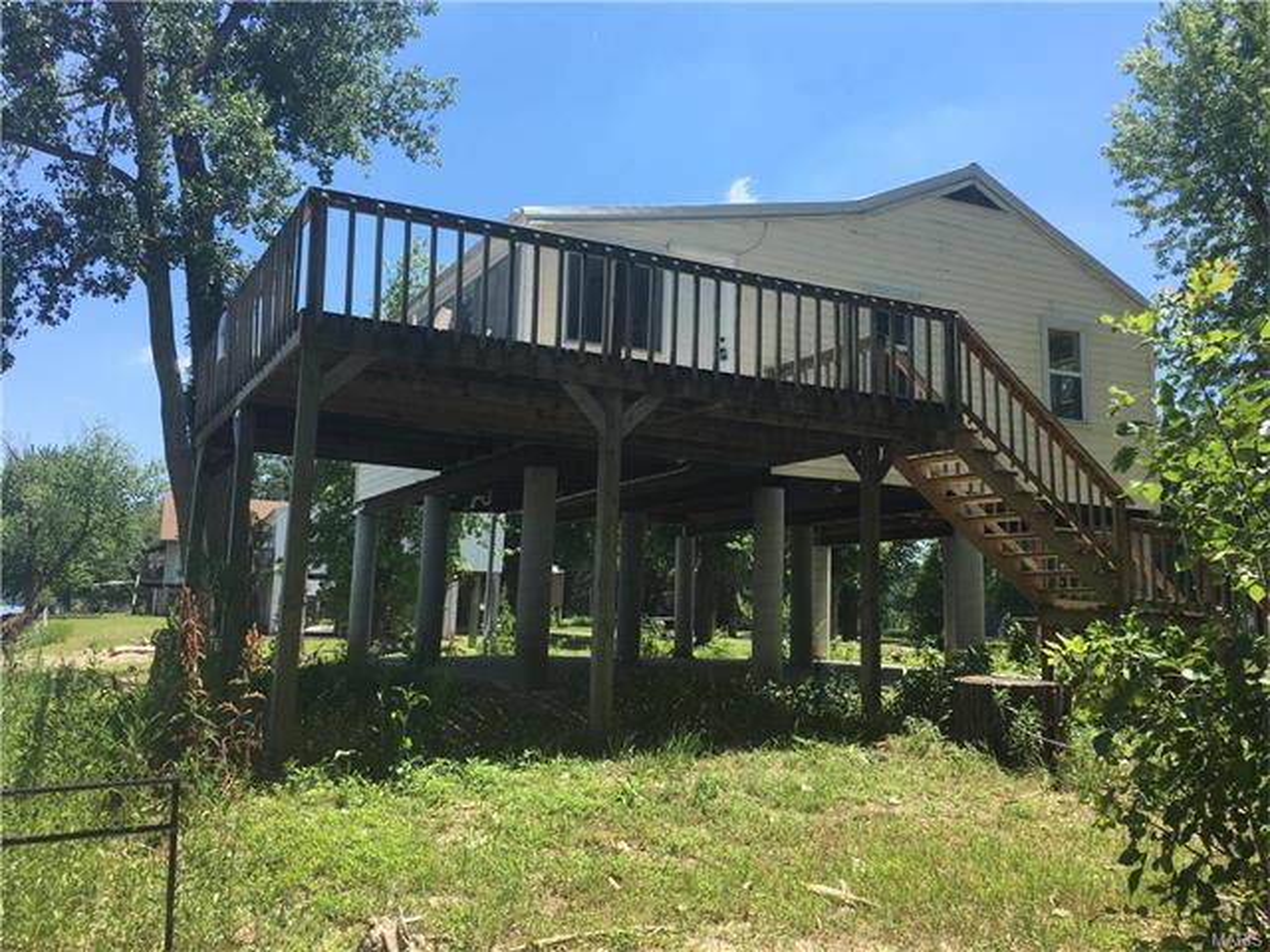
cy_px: 476
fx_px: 1064
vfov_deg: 48.2
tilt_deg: +9.7
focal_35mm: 29
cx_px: 635
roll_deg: -2.1
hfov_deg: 61.7
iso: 25
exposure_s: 1/962
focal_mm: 4.15
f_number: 2.2
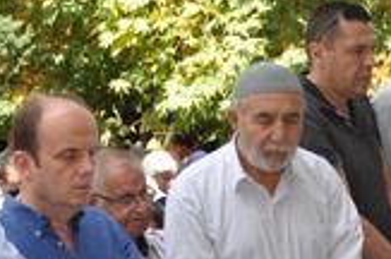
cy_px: 216
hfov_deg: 20.3
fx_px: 1073
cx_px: 336
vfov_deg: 13.7
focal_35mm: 99
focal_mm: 24
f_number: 7.1
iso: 200
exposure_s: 1/200
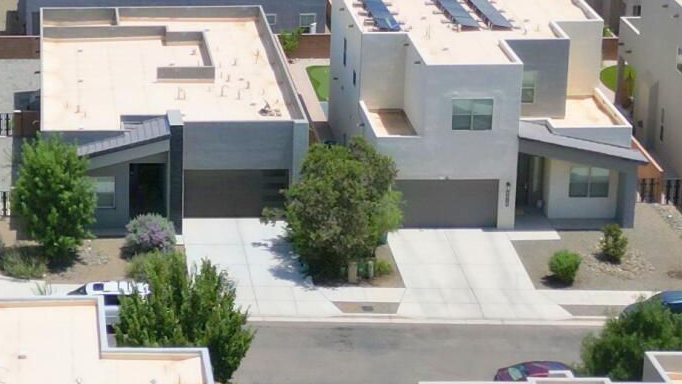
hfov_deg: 18.1
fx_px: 2080
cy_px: 61
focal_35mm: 115
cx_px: -16
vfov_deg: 10.5
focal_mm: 6.72
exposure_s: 1/5000
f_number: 1.7
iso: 140
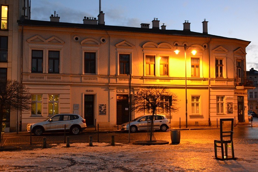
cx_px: 129
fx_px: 322
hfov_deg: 43.6
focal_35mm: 45
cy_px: 86
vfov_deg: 29.9
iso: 1800
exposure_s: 1/15
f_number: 4.5
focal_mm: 30
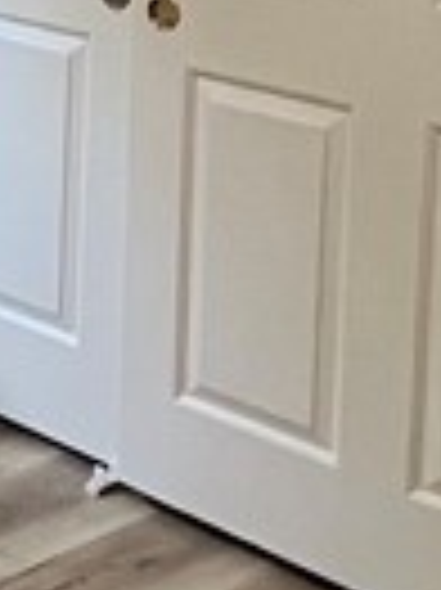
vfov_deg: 18.0
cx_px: -630
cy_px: -171
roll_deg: +0.4
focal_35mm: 102
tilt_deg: -7.2
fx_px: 1735
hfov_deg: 11.7
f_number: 1.8
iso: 160
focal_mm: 1.57
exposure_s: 1/120
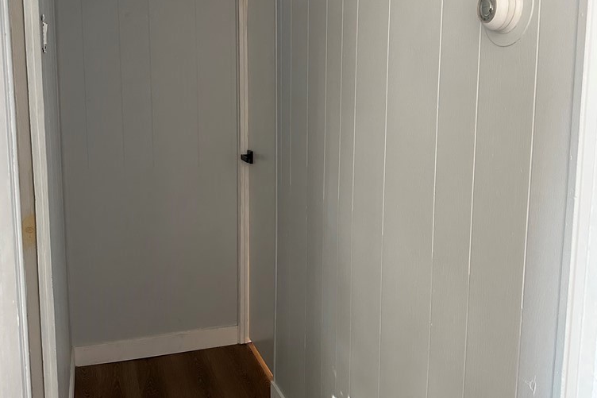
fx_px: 564
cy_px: 173
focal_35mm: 34
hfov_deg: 55.8
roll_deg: -1.7
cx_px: 298
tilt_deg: -5.1
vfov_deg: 38.8
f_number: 1.78
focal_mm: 6.86
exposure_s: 1/60
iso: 400
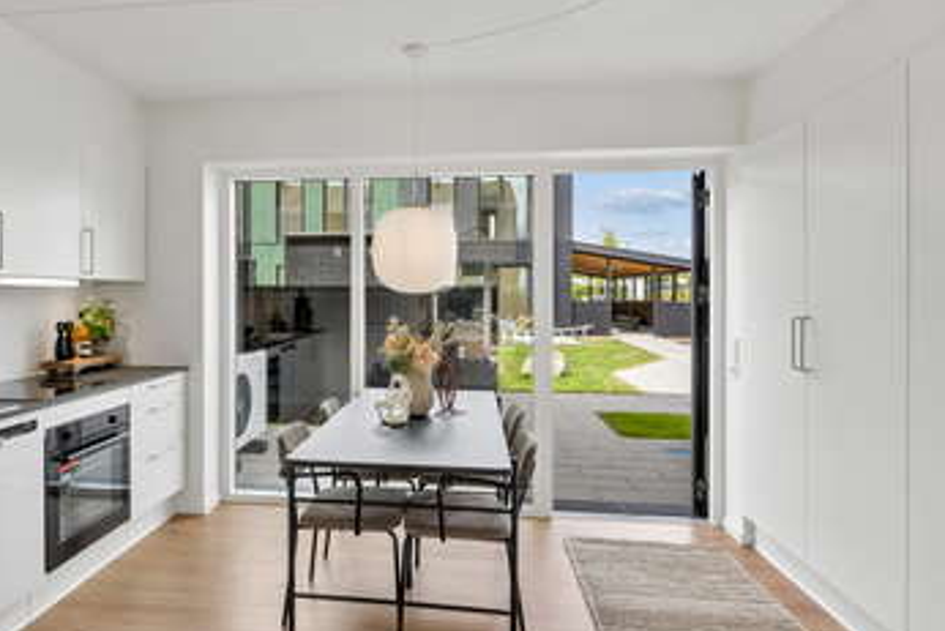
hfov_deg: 74.0
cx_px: 389
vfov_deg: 53.9
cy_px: 309
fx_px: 620
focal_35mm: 24
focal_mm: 13
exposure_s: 1/50
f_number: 8
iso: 200
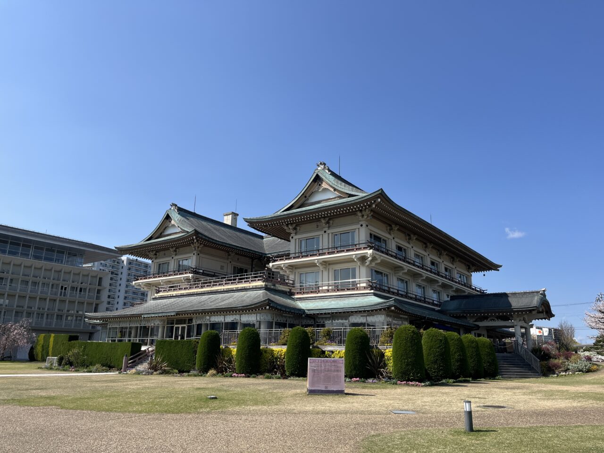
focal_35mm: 26
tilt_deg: +16.3
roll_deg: -0.1
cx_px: 302
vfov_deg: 53.1
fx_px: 454
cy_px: 226
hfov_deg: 67.3
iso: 50
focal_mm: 5.1
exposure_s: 1/3745
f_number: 1.6
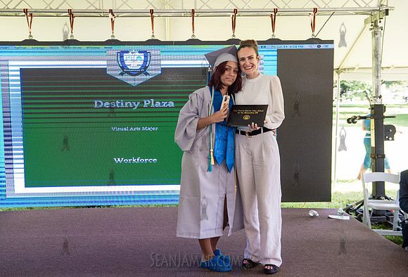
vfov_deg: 32.6
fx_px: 474
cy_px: 131
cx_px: 186
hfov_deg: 46.5
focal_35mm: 42
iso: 2500
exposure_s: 1/800
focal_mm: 38
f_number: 4
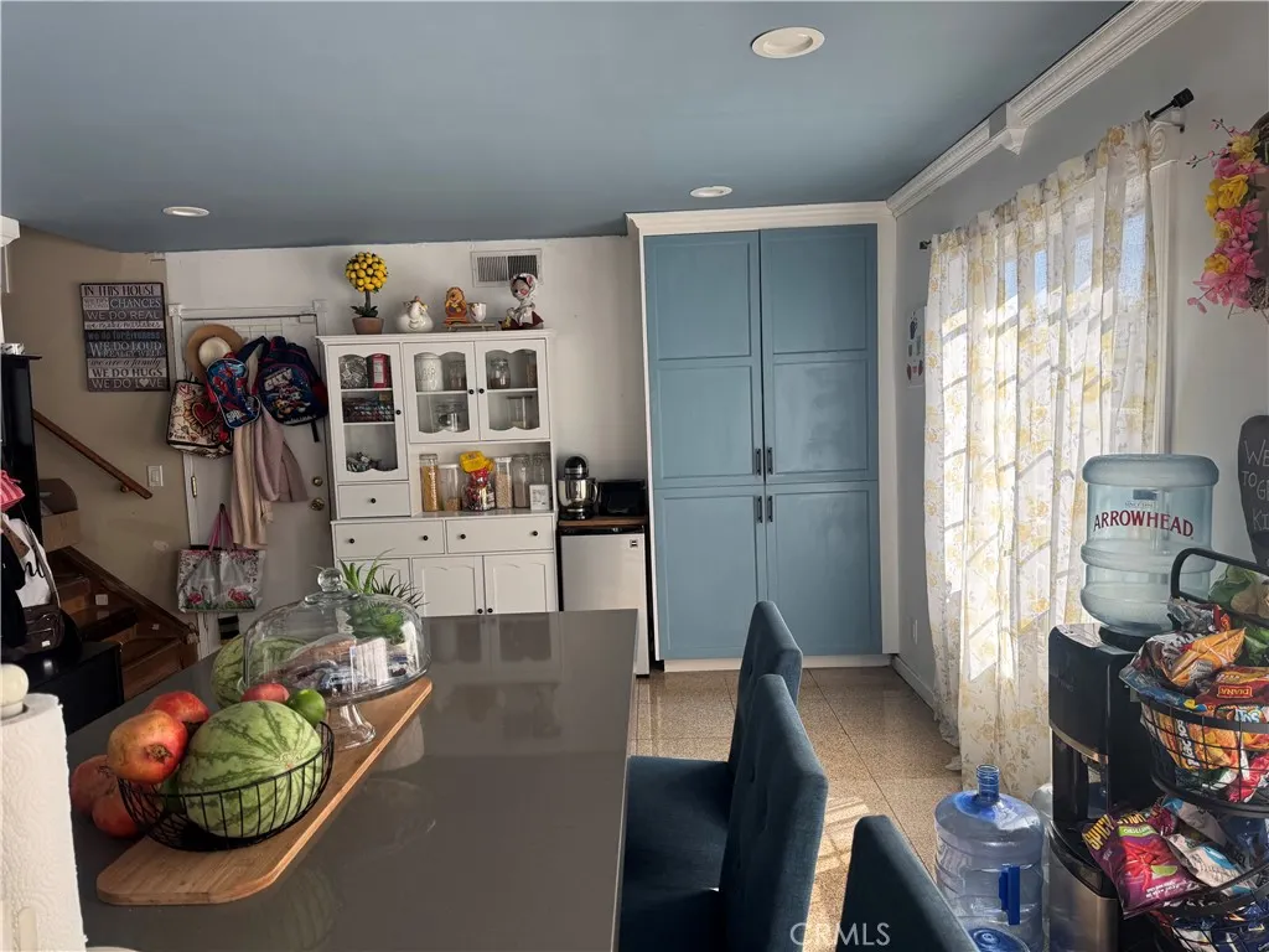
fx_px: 880
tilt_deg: -6.0
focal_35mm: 24
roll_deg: +1.5
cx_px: 634
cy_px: 476
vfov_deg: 56.8
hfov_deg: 71.6
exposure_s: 1/237
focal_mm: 6.76
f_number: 1.78
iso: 64
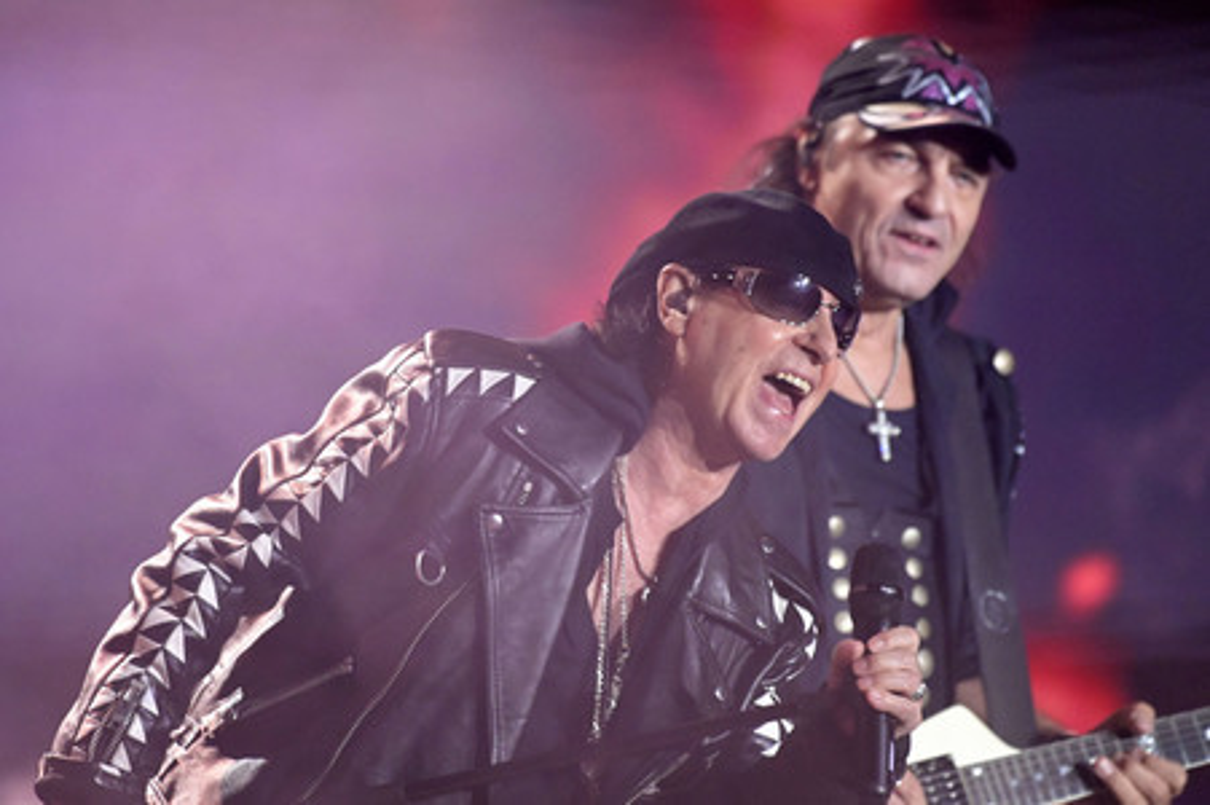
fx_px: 14106
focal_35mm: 420
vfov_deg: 3.3
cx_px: 605
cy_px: 402
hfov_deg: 4.9
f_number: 5.6
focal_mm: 420
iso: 12800
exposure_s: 1/640
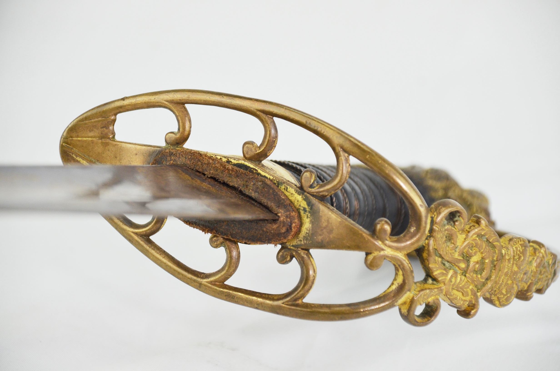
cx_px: 280
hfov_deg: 10.2
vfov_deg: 6.8
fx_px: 3143
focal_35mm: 202
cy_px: 186
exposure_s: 1/250
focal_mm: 135
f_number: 5.6
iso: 560
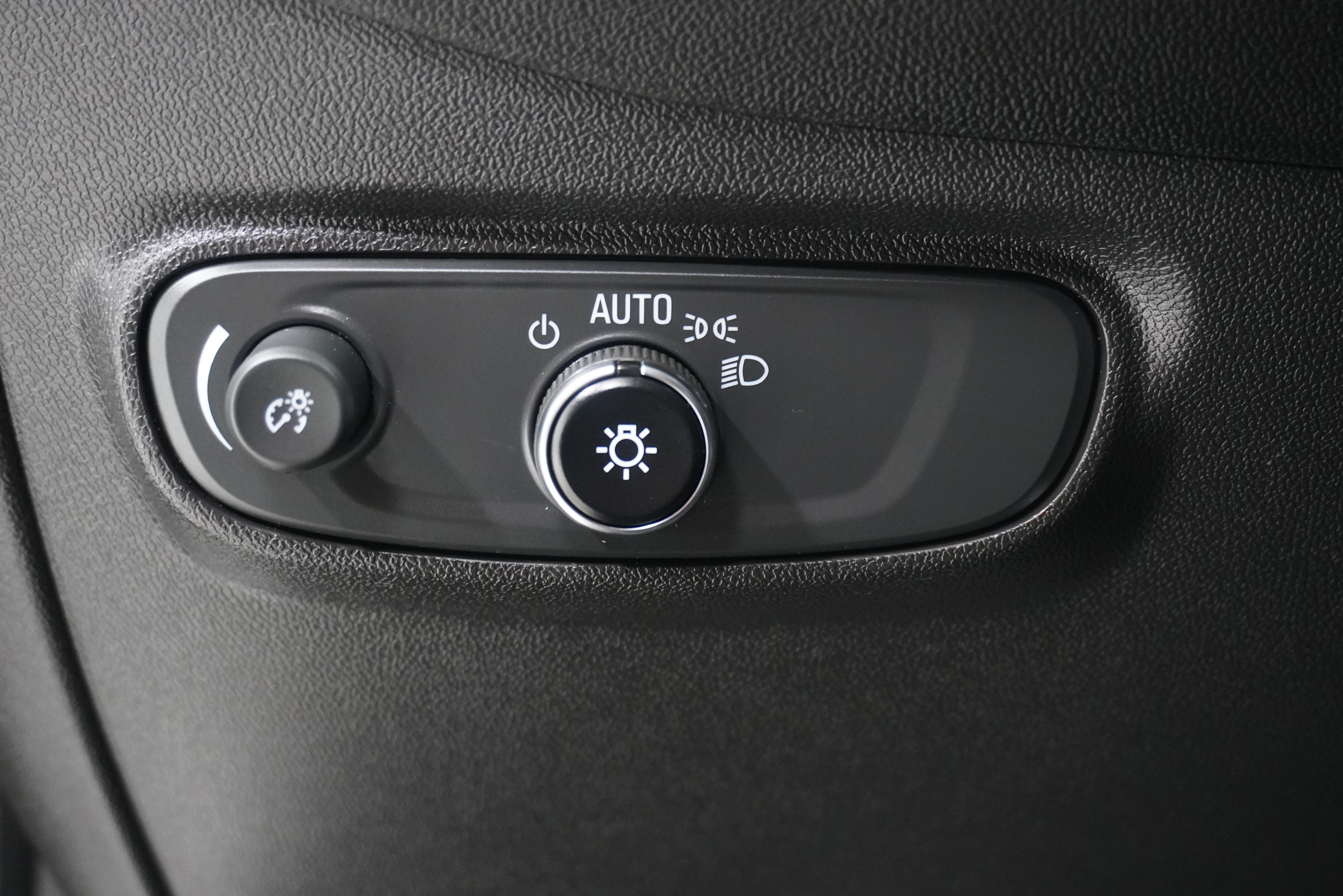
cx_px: 672
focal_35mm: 48
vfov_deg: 28.1
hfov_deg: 41.1
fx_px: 1791
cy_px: 448
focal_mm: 32
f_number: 5
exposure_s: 1/60
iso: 4000
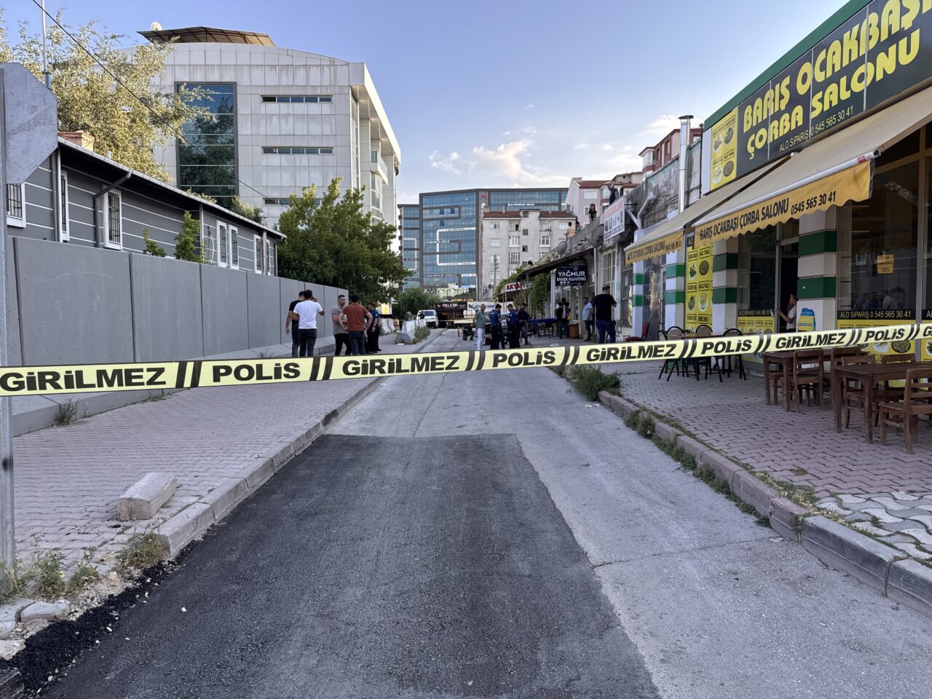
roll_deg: -0.6
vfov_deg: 56.8
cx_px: 466
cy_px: 350
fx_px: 646
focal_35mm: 24
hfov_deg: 71.6
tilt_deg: -3.0
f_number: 1.78
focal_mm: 6.76
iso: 80
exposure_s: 1/925
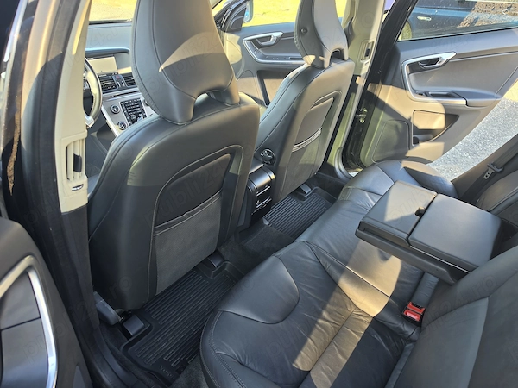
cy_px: 194
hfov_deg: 73.9
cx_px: 259
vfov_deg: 58.9
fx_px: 344
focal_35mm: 23
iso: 16
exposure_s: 1/50
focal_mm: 6.5
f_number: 1.4
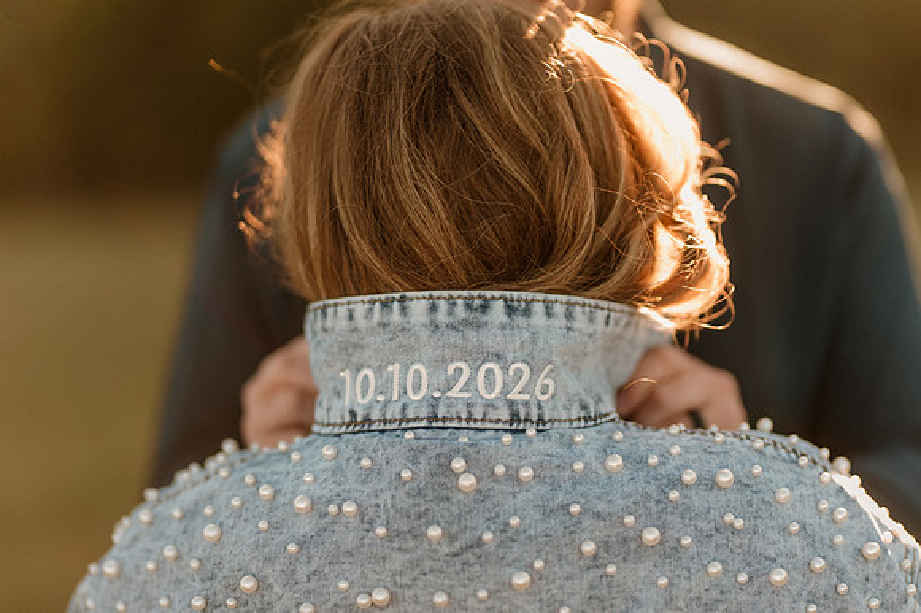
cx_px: 460
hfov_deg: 23.9
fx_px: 2173
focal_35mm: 85
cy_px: 306
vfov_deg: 16.1
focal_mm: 85
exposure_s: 1/250
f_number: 1.4
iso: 50
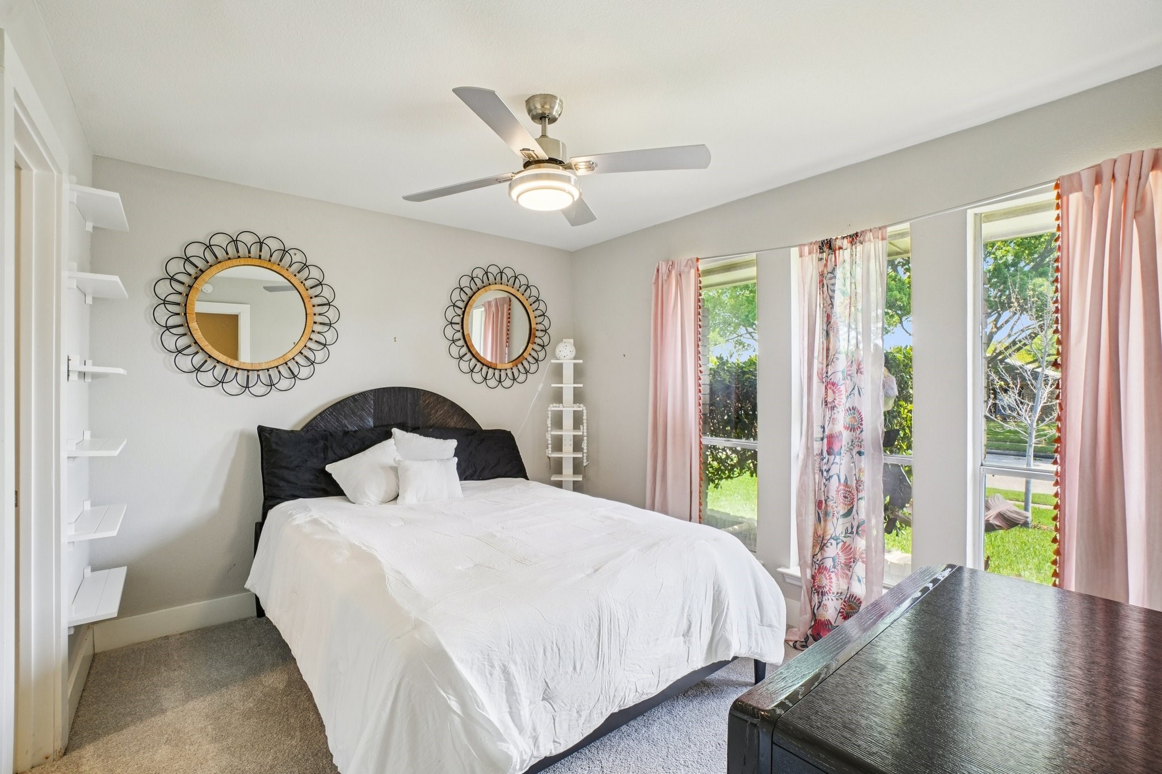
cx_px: 581
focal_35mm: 15
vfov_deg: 77.3
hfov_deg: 100.4
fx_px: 484
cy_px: 387
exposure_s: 1/30
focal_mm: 10
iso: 400
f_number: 8
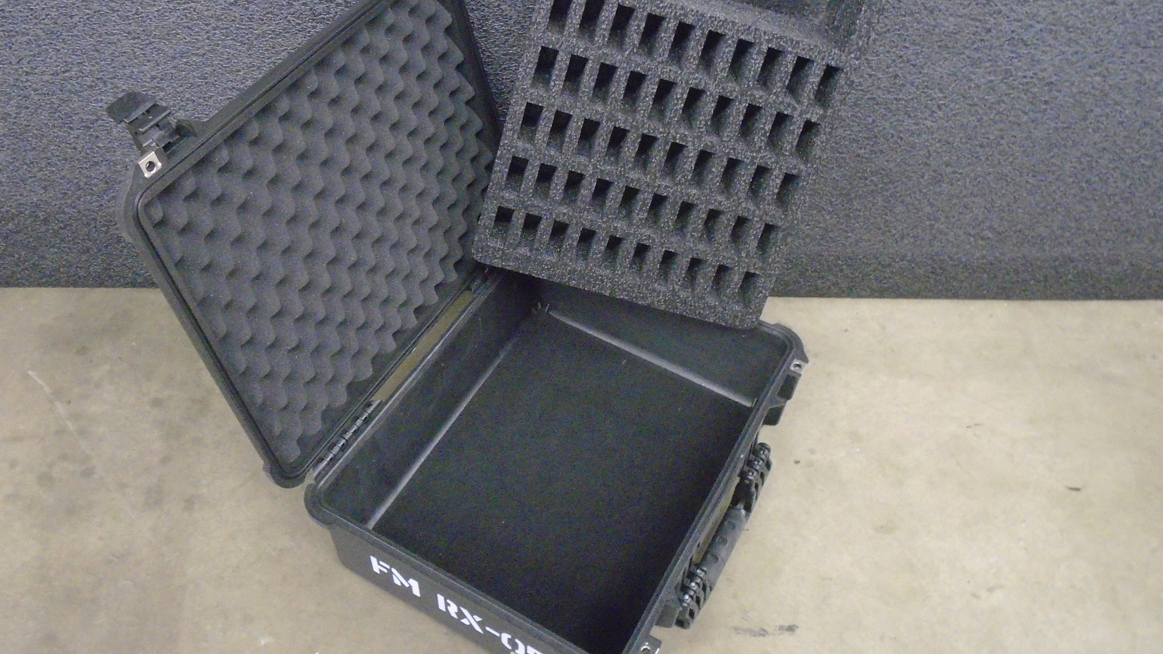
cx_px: 567
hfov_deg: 56.6
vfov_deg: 33.7
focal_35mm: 35
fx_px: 1079
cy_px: 281
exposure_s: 1/8
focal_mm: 5.5
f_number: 3.5
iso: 800
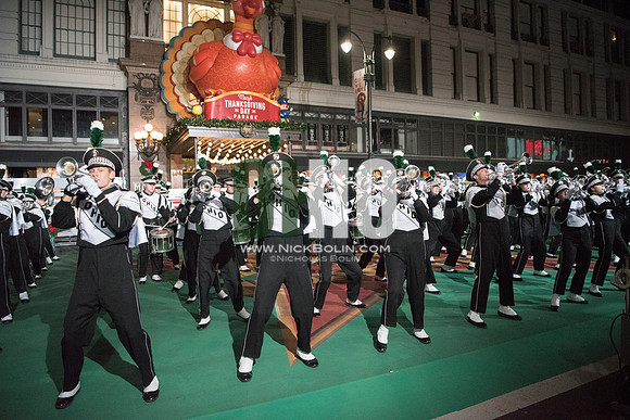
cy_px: 210
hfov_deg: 73.7
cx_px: 315
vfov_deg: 53.2
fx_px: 420
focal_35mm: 24
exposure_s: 1/3200
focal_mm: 24
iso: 8000
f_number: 2.8
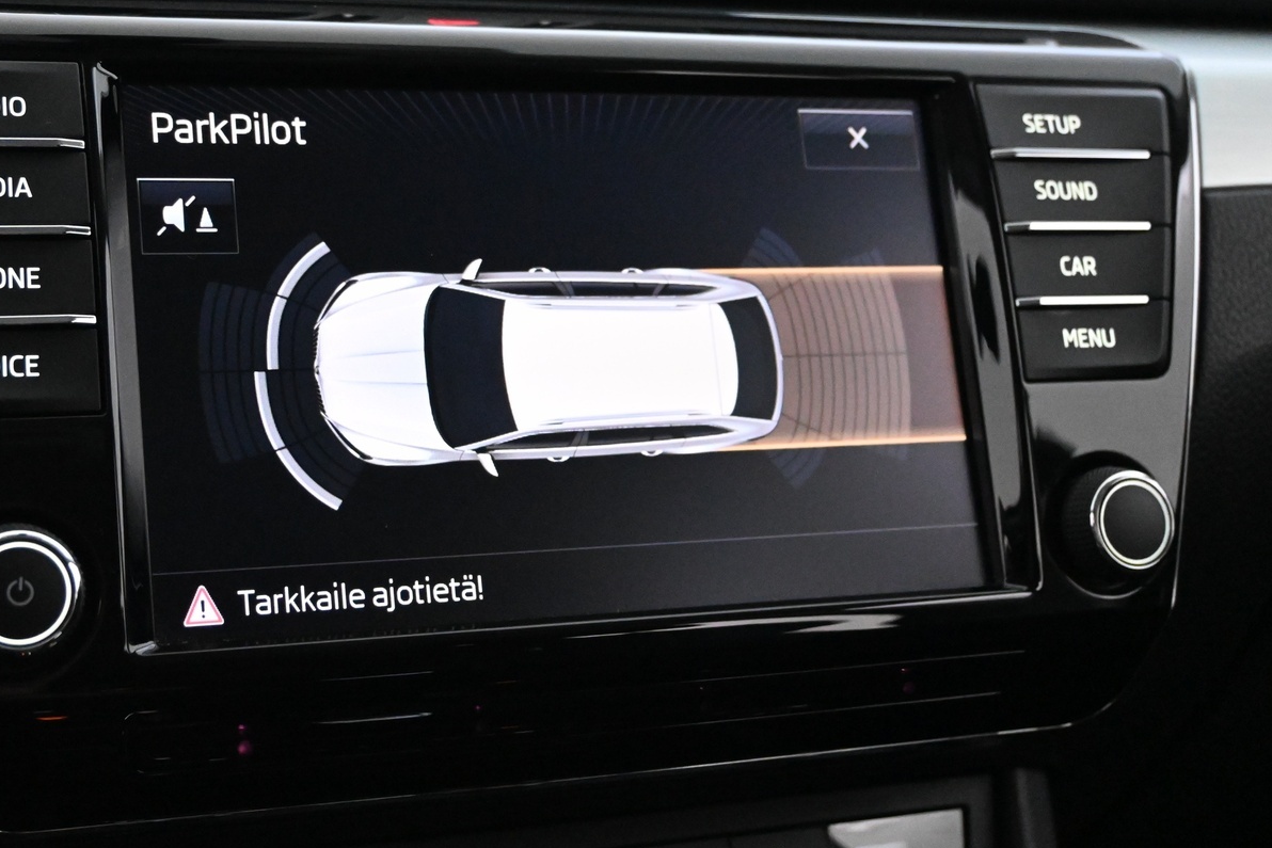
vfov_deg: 25.0
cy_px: 353
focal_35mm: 54
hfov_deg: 36.6
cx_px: 463
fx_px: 1909
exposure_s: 1/40
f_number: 4.5
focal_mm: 26.5
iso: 7200
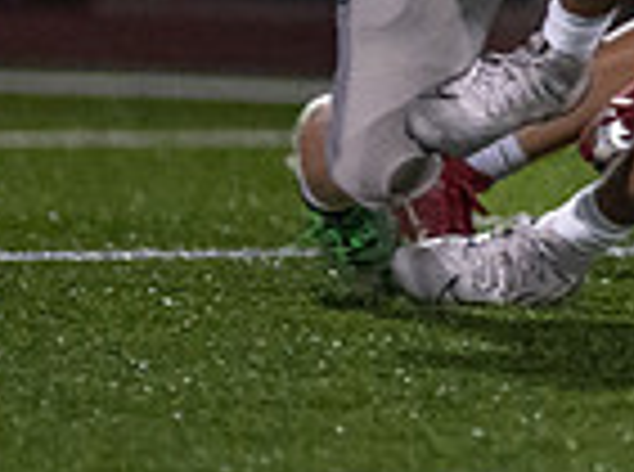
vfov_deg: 1.1
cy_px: -367
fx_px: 24078
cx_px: 1558
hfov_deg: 1.5
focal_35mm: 1318
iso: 3200
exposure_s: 1/1000
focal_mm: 200
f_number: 2.8
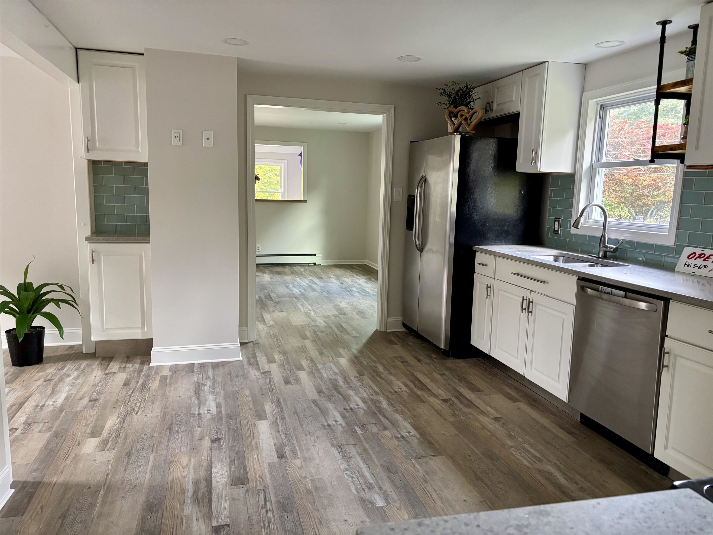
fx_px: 536
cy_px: 268
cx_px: 356
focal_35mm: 26
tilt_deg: -8.2
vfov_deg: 53.1
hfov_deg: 67.3
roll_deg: -1.7
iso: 320
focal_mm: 5.96
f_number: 1.6
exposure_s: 1/60
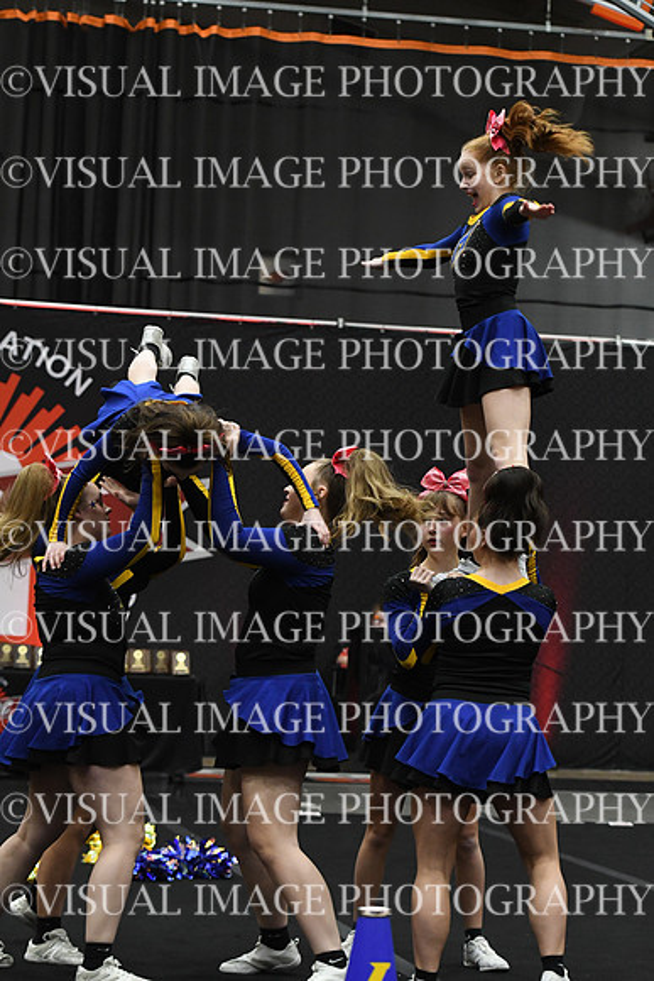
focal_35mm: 105
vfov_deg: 19.5
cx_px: 327
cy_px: 490
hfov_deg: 13.0
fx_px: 2859
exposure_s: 1/400
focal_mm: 70
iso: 4000
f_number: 4
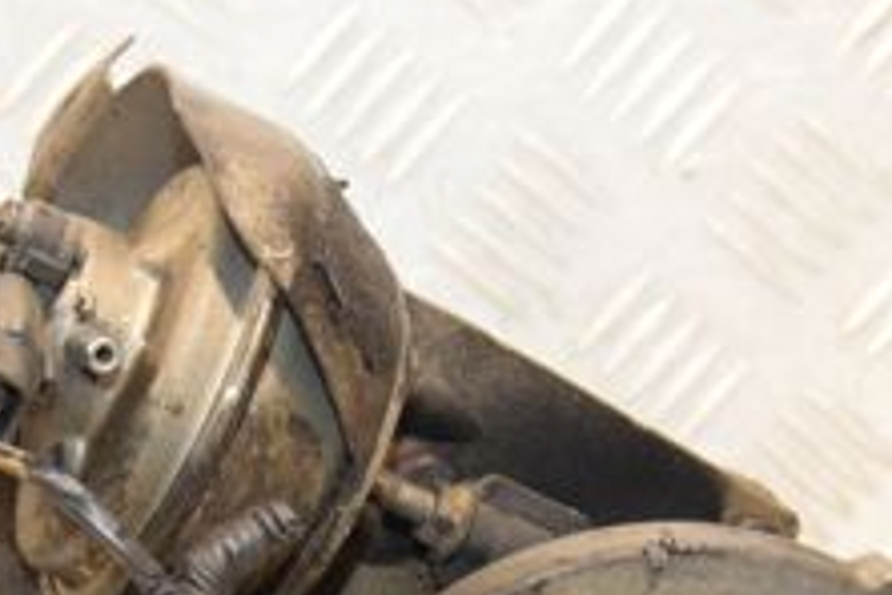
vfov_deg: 9.2
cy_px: 752
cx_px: 450
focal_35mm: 147
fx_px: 3642
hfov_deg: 14.0
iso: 1600
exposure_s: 1/160
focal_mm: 34
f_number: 5.6
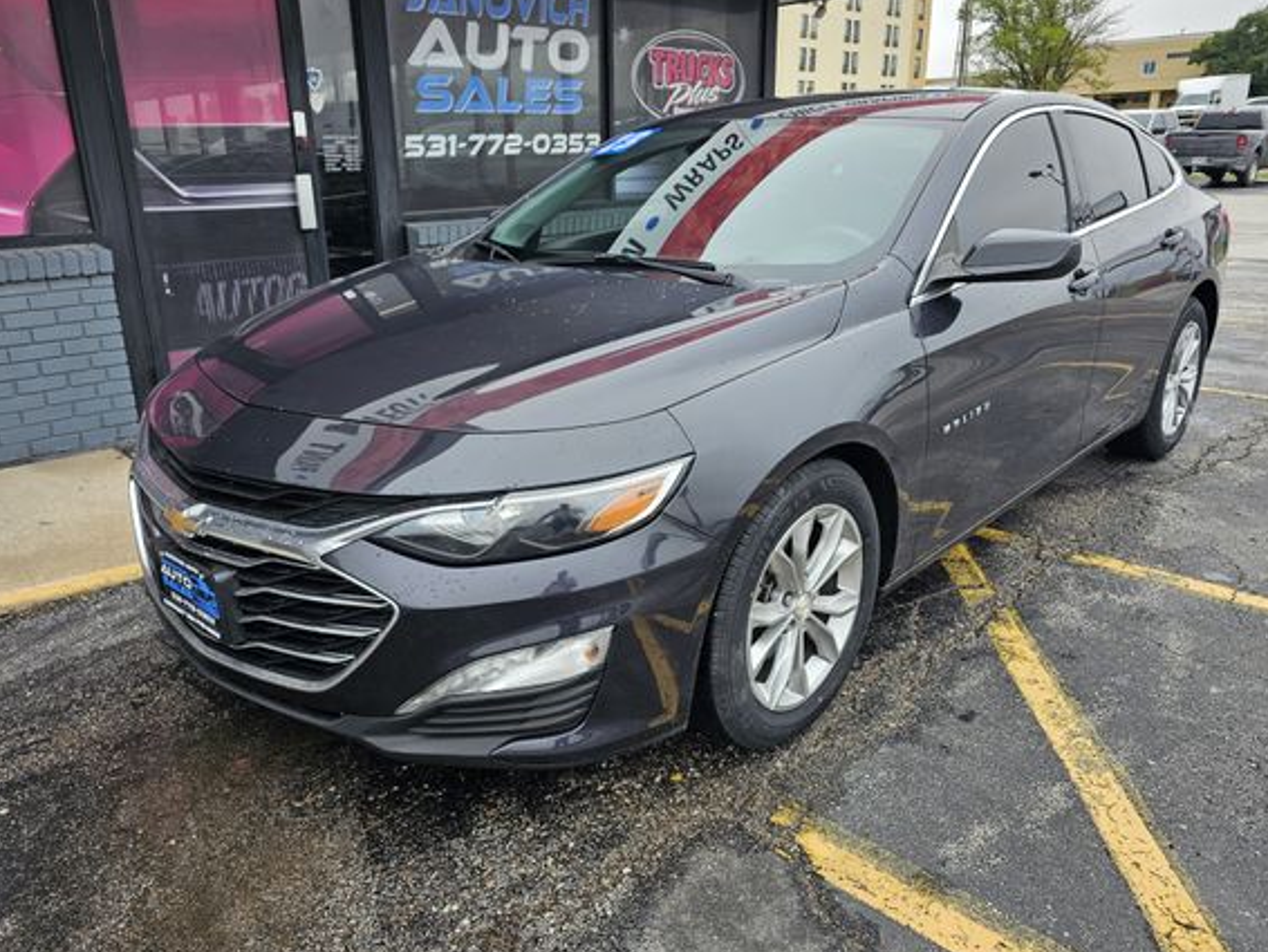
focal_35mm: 26
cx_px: 591
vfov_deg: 53.1
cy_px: 495
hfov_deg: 67.2
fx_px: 953
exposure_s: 1/269
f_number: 1.7
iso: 10
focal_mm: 6.3
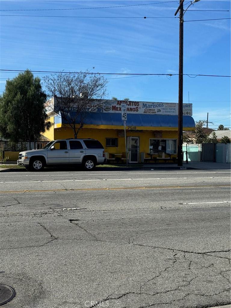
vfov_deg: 39.7
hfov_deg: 30.3
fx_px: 427
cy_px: 154
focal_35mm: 48
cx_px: 116
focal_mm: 6.86
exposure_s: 1/4049
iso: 64
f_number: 1.78
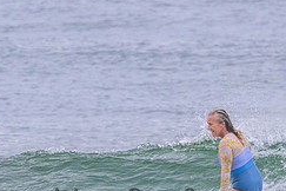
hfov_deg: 1.1
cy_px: 196
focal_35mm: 1910
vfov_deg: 0.7
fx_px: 15173
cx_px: 177
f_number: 11
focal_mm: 800
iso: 1800
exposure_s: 1/2000
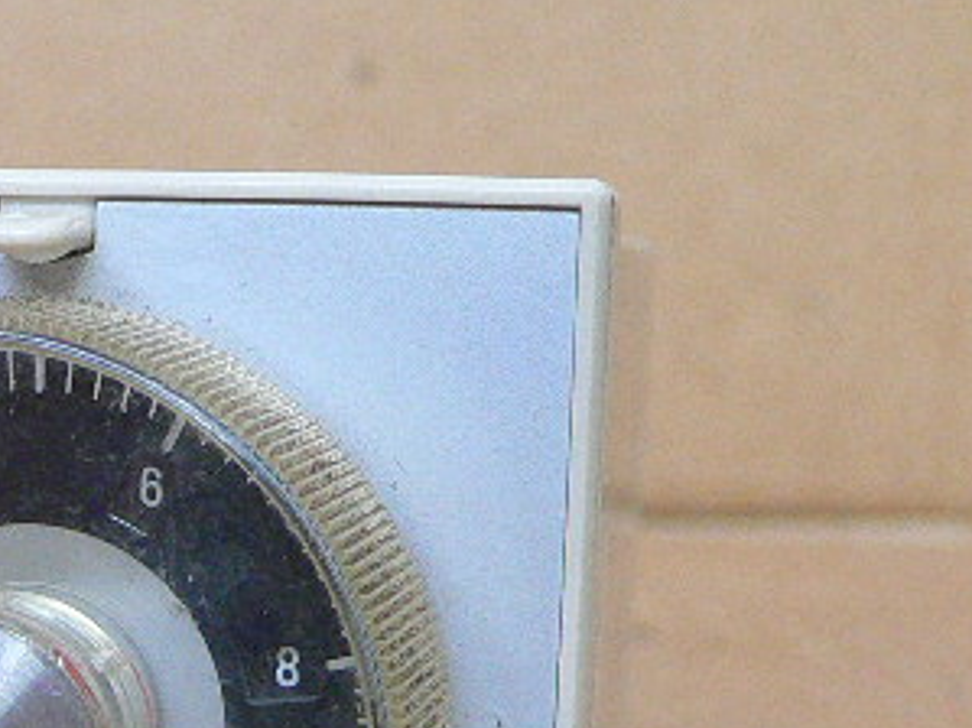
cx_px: 72
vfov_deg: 18.7
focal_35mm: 77
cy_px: 696
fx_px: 2161
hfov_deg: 24.5
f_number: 2.8
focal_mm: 4.8
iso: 200
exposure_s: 1/15
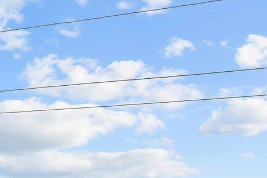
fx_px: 630
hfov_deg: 20.0
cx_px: -156
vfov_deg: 15.1
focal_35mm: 85
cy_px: 251
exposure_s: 1/500
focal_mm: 19
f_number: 7.1
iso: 100
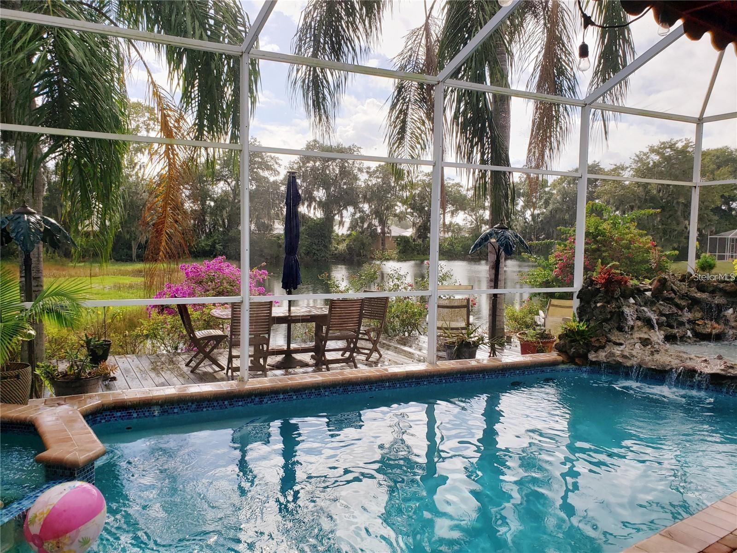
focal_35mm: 26
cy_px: 276
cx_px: 368
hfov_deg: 67.3
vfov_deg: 53.1
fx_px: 554
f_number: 2.4
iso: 50
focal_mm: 4.3
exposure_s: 1/1378
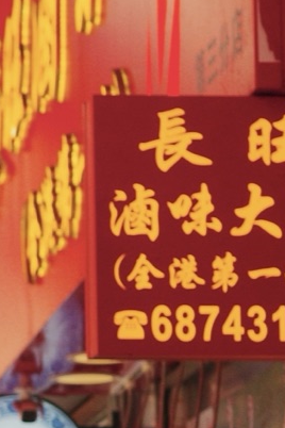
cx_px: -303
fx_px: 3028
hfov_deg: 5.3
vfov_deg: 8.0
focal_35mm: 255
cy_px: 474
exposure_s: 1/400
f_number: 3.5
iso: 200
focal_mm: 26
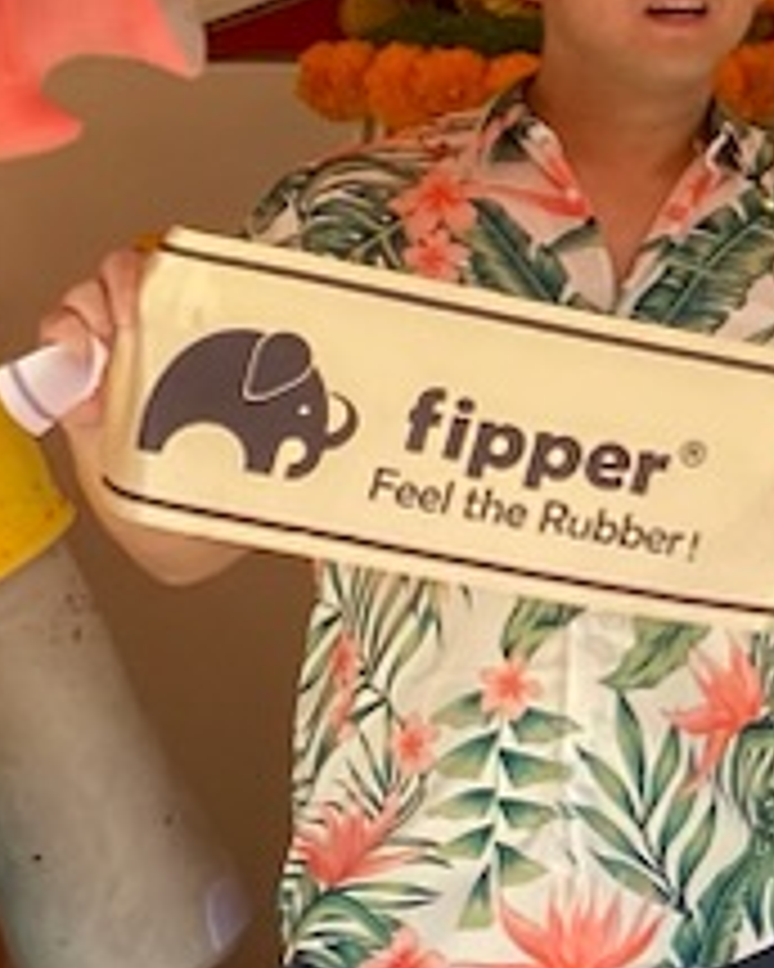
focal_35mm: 151
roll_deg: -0.8
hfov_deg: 8.6
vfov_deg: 12.4
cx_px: 2272
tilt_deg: +1.0
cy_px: -234
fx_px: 4324
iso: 32
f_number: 1.8
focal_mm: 4.25
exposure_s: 1/237
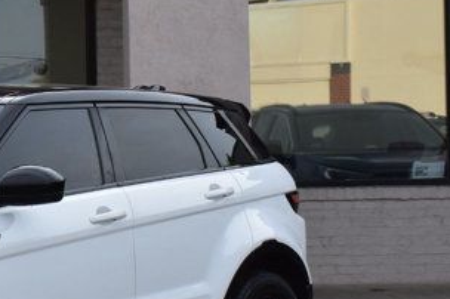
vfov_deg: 8.7
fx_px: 1956
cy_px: 92
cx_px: -182
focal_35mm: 157
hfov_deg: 12.6
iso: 400
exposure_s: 1/250
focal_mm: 31
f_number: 10
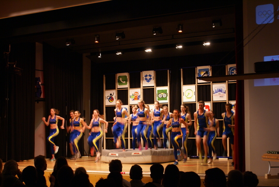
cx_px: 140
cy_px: 94
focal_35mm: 52
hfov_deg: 37.8
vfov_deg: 25.8
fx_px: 407
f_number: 5.6
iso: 400
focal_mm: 35
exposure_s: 1/15
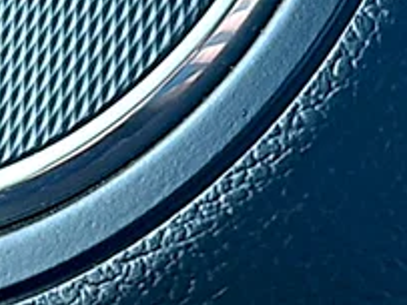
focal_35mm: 138
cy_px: -196
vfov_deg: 10.3
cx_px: -118
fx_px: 1622
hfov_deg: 13.8
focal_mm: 6.86
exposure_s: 1/113
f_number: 1.78
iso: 64
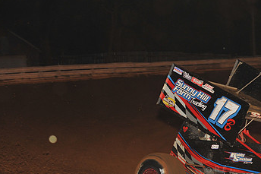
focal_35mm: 189
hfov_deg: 10.8
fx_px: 1370
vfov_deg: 7.2
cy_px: 142
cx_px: 217
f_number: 6.3
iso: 800
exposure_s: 1/320
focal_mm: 112
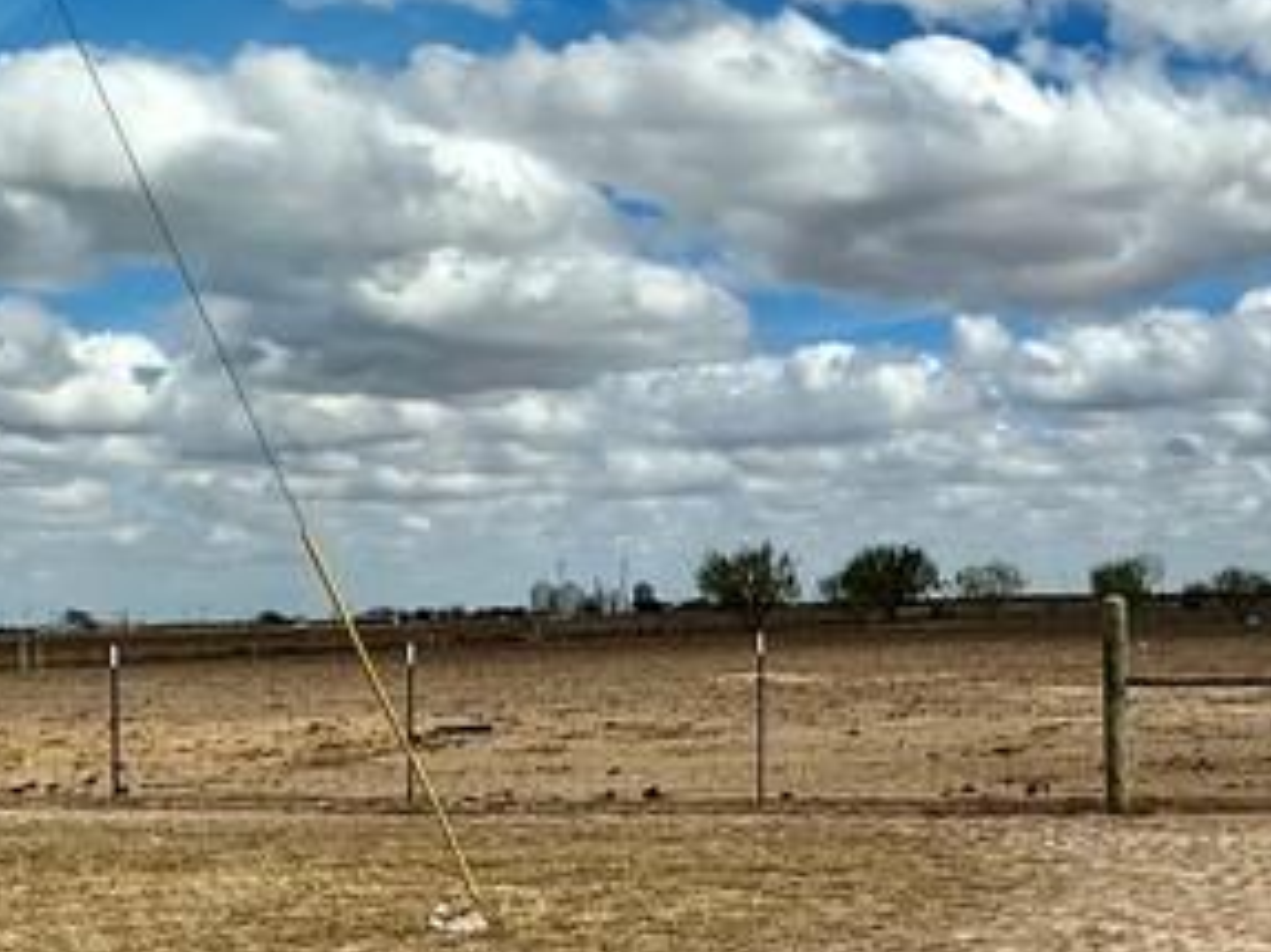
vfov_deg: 29.0
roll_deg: +1.0
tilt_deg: +0.5
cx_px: 1103
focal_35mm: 50
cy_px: 607
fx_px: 1835
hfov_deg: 36.2
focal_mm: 2.22
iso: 50
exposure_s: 1/4651
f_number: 2.2
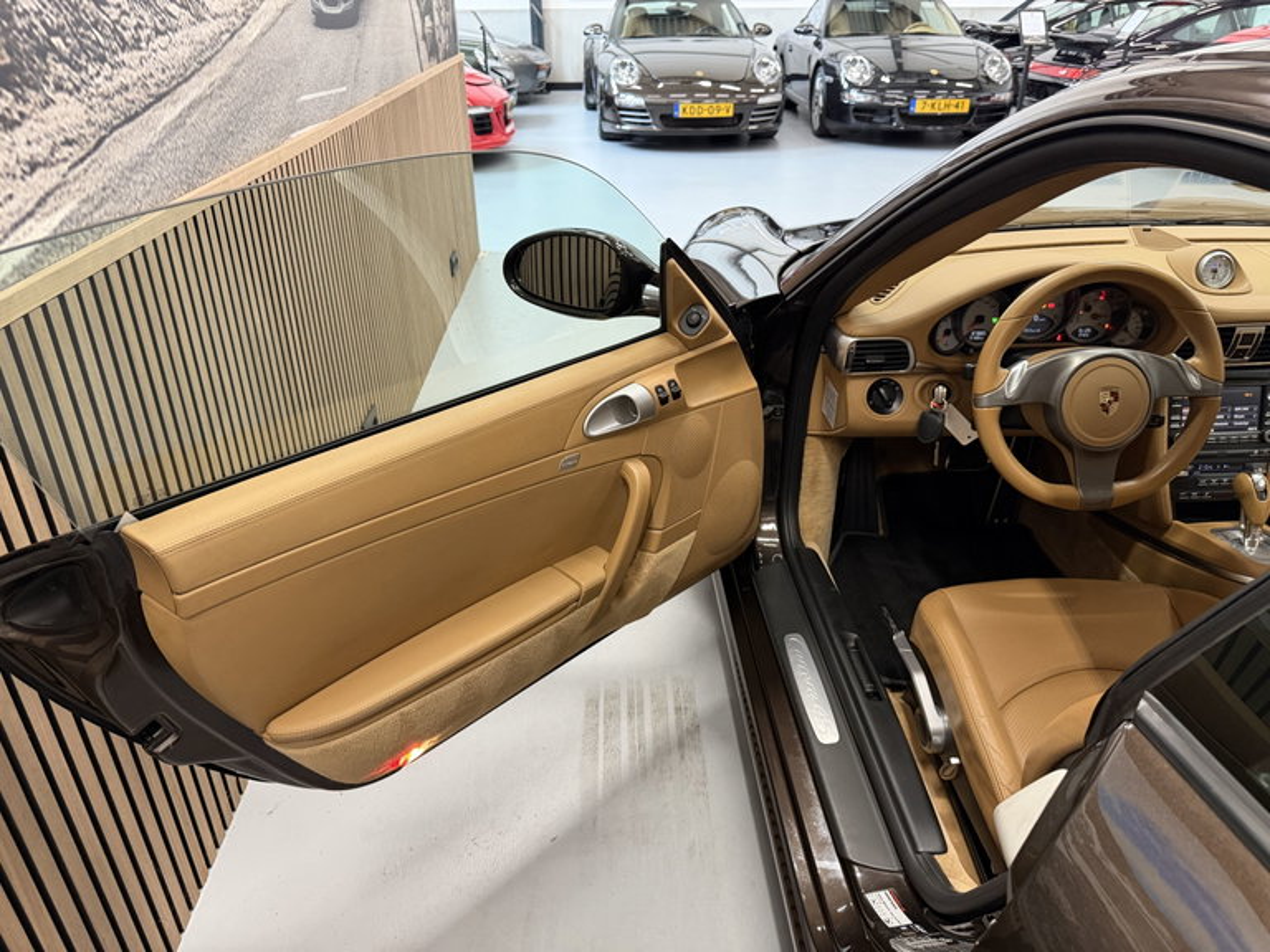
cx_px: 635
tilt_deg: -28.3
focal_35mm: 24
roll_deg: -0.4
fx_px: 881
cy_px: 476
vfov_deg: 56.8
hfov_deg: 71.6
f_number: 1.78
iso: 400
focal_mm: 6.76
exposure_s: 1/50
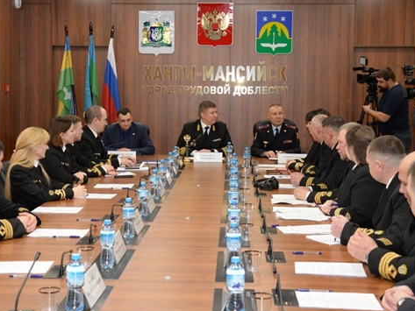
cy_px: 113
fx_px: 803
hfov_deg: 28.9
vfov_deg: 21.9
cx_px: 180
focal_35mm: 67
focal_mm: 44
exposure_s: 1/125
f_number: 5.6
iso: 1000
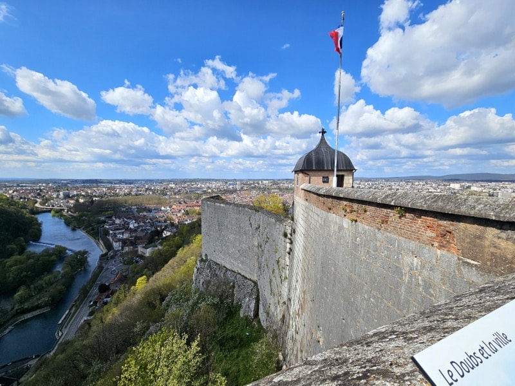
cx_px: 258
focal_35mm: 13
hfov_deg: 106.2
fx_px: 193
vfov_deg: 89.9
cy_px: 193
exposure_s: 1/3512
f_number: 2.2
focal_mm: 2.2
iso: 50
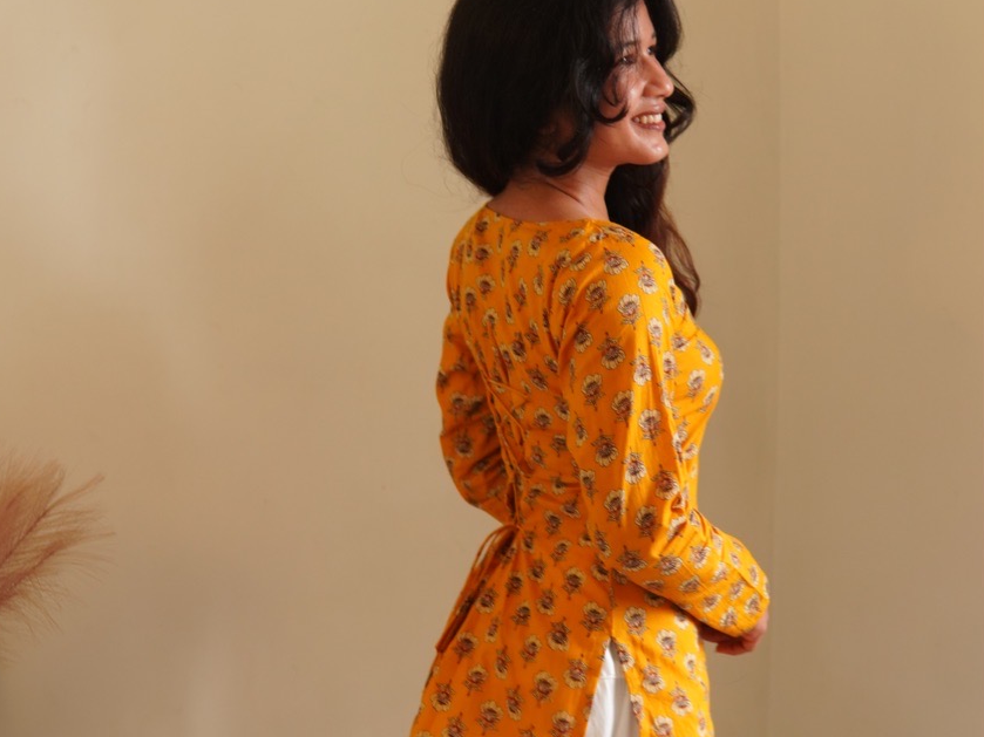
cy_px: 343
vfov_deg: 22.2
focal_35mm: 66
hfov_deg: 29.4
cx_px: 488
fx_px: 1876
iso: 500
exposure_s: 1/30
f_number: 2.5
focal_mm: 30
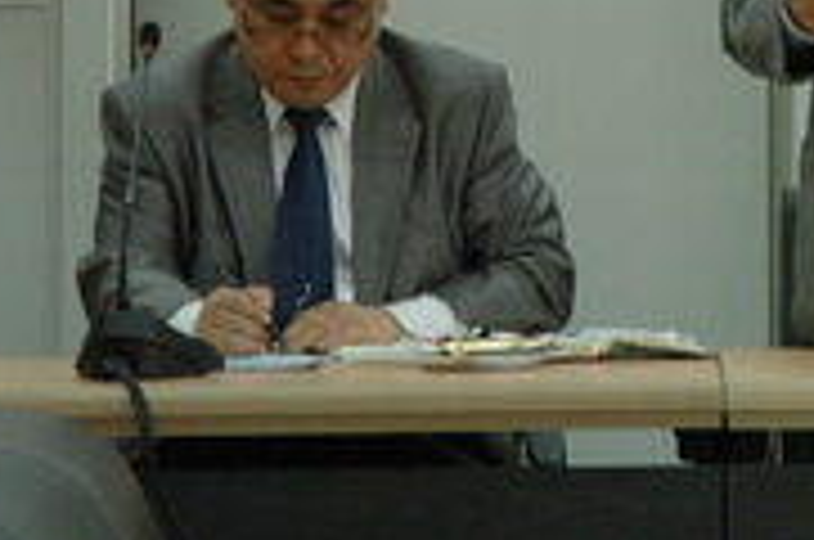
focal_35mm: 406
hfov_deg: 5.1
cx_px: 998
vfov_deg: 3.4
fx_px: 9164
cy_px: -191
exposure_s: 1/60
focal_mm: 70
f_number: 4.5
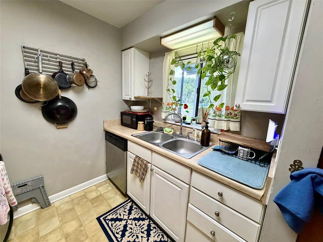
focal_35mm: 14
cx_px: 162
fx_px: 131
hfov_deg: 102.1
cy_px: 121
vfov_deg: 85.7
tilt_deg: -10.7
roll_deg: -2.9
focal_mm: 2.22
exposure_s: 1/120
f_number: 2.2
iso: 320
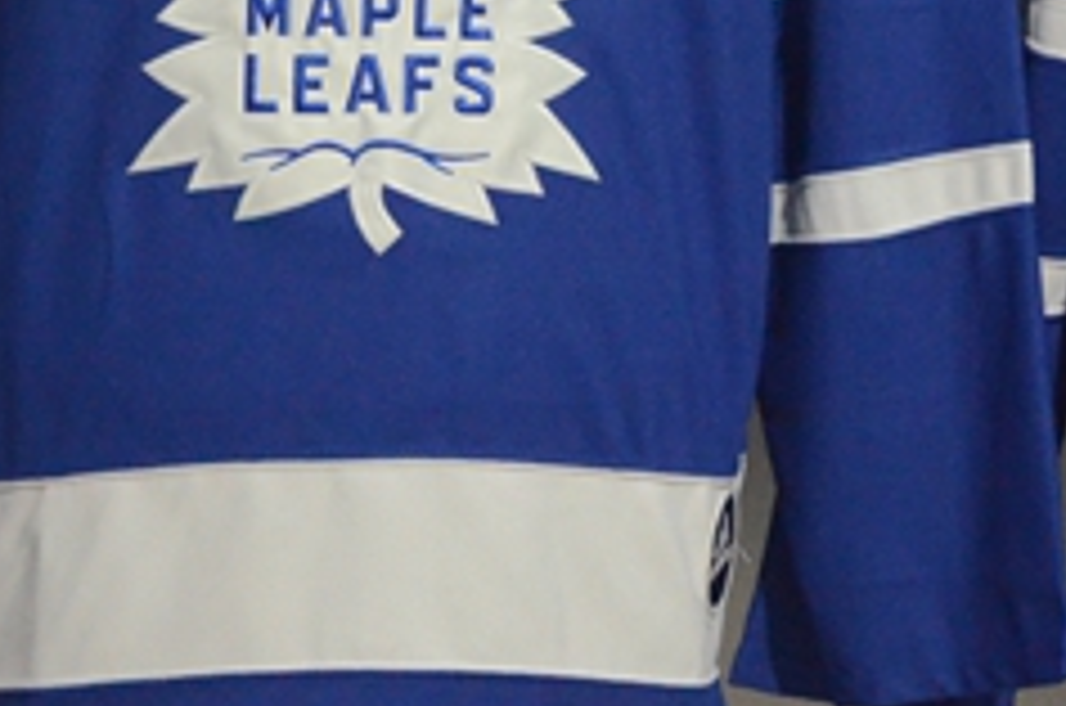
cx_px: 954
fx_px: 6294
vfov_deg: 6.4
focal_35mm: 213
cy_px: -171
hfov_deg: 9.6
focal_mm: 42
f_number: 4.5
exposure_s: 1/50
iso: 4000
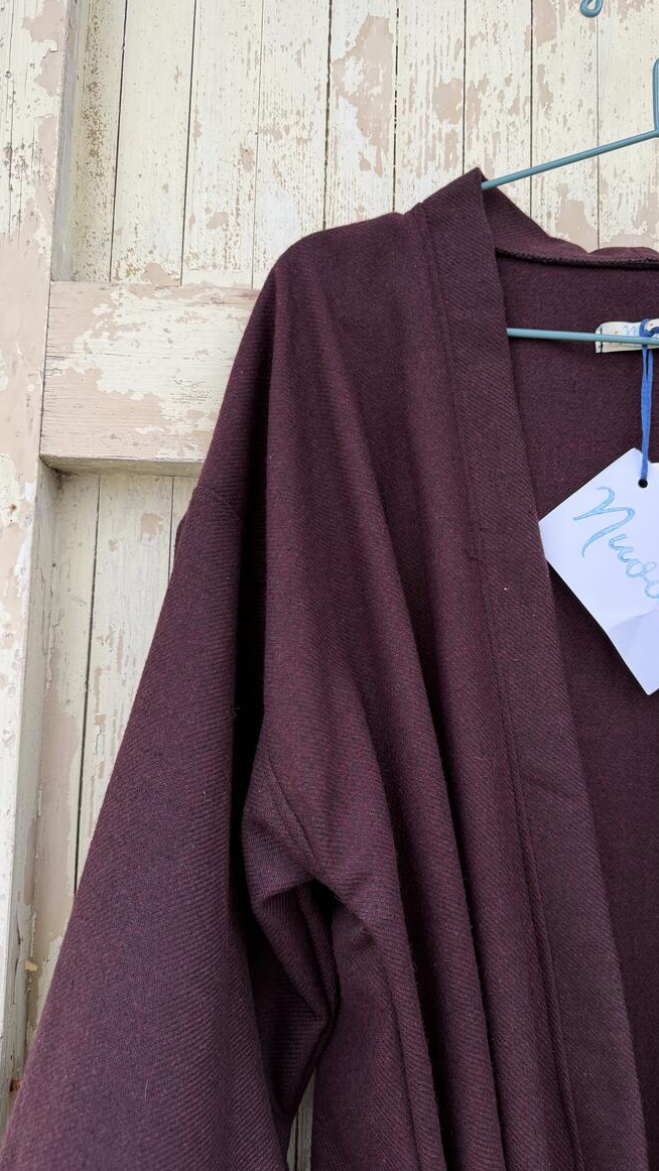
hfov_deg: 42.8
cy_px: 574
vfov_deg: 69.8
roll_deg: -1.5
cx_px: 370
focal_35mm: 27
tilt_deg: -1.7
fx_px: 838
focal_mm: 6.76
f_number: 1.78
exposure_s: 1/243
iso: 125
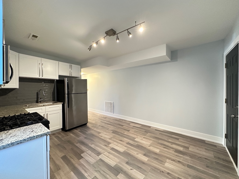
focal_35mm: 14
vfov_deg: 85.7
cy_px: 90
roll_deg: +1.6
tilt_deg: -1.9
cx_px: 120
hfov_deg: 102.1
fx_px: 97
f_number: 2.2
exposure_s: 1/60
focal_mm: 2.22
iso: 500
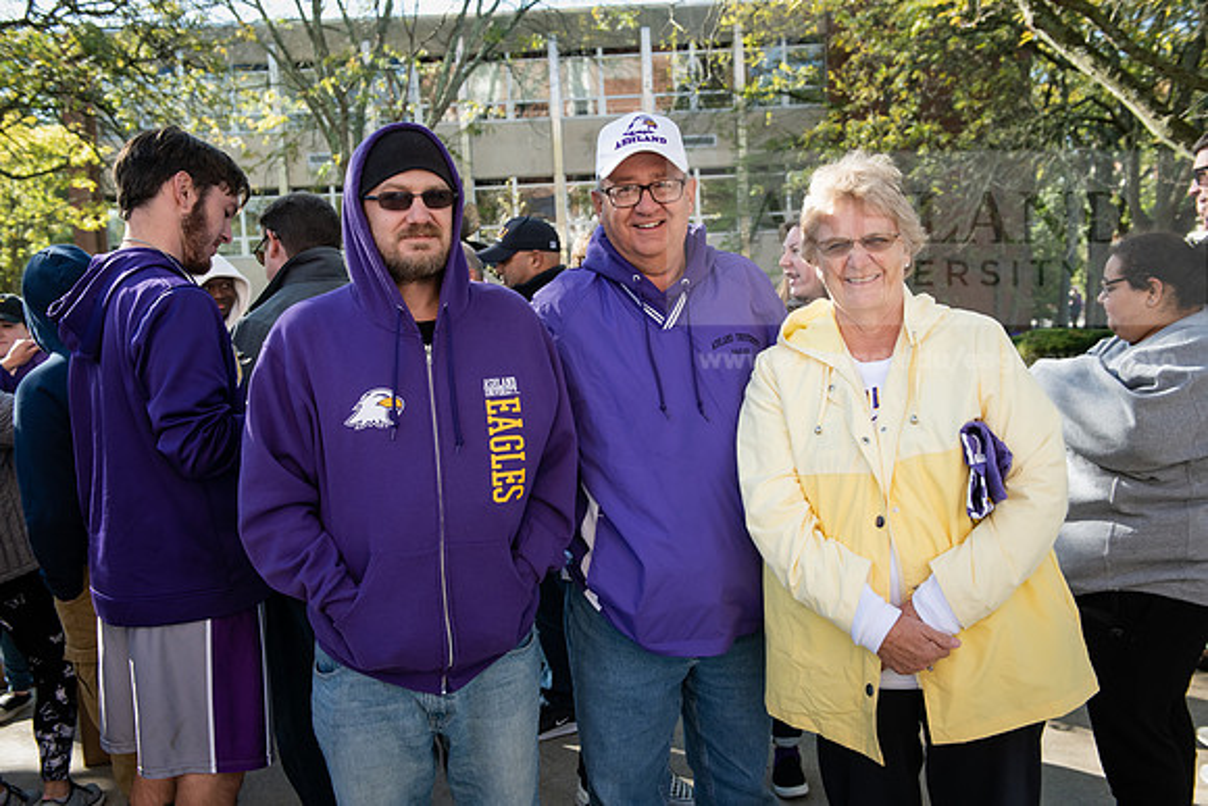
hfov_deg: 54.4
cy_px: 403
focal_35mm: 35
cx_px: 604
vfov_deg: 37.9
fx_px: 1175
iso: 400
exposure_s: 1/320
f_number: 5.6
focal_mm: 35
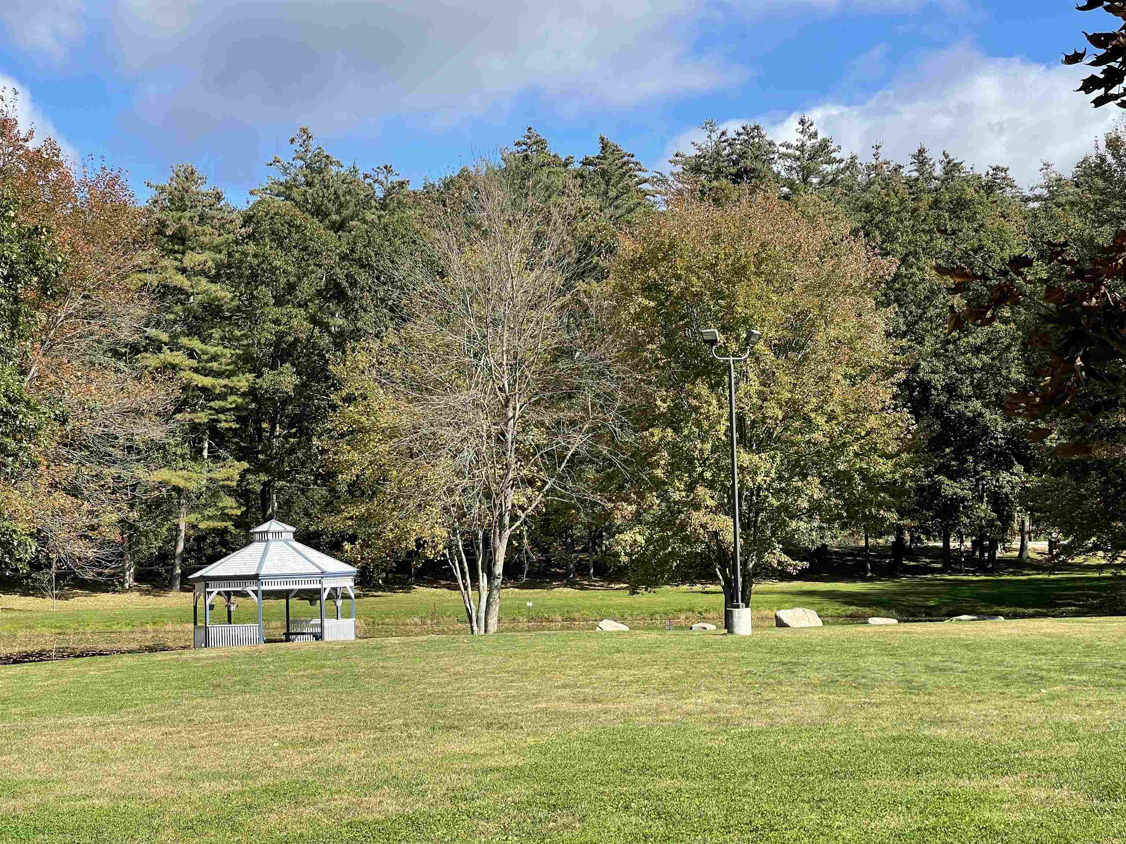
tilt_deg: +3.4
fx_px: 2082
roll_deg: +0.3
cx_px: 563
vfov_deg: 22.9
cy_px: 422
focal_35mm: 64
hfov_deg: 30.3
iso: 20
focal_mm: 7.5
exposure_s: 1/727
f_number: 2.2
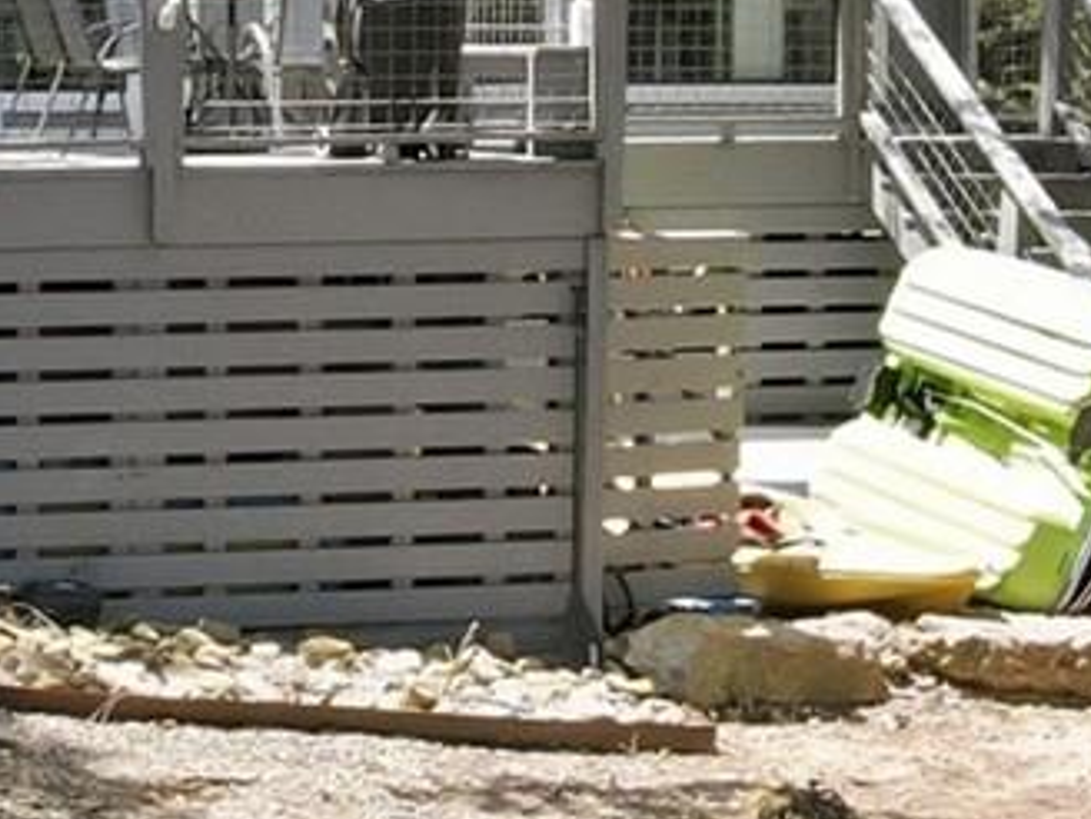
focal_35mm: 150
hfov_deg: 12.9
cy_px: 233
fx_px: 4728
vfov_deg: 9.9
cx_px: -90
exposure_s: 1/125
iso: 100
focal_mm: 4.5
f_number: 2.8
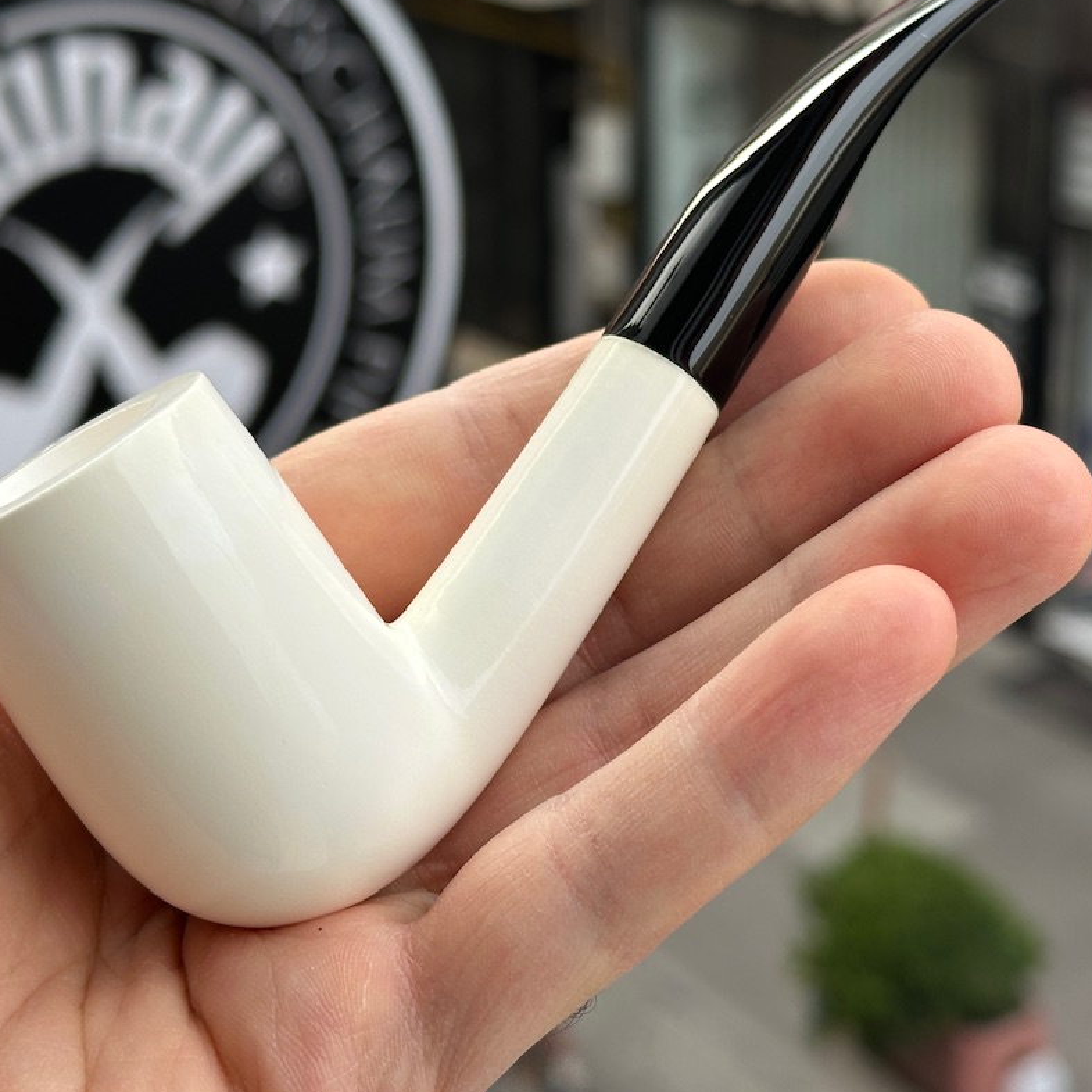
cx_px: 544
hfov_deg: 25.0
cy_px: 434
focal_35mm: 69
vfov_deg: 25.0
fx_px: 2463
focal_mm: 6.86
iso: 64
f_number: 1.78
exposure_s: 1/634
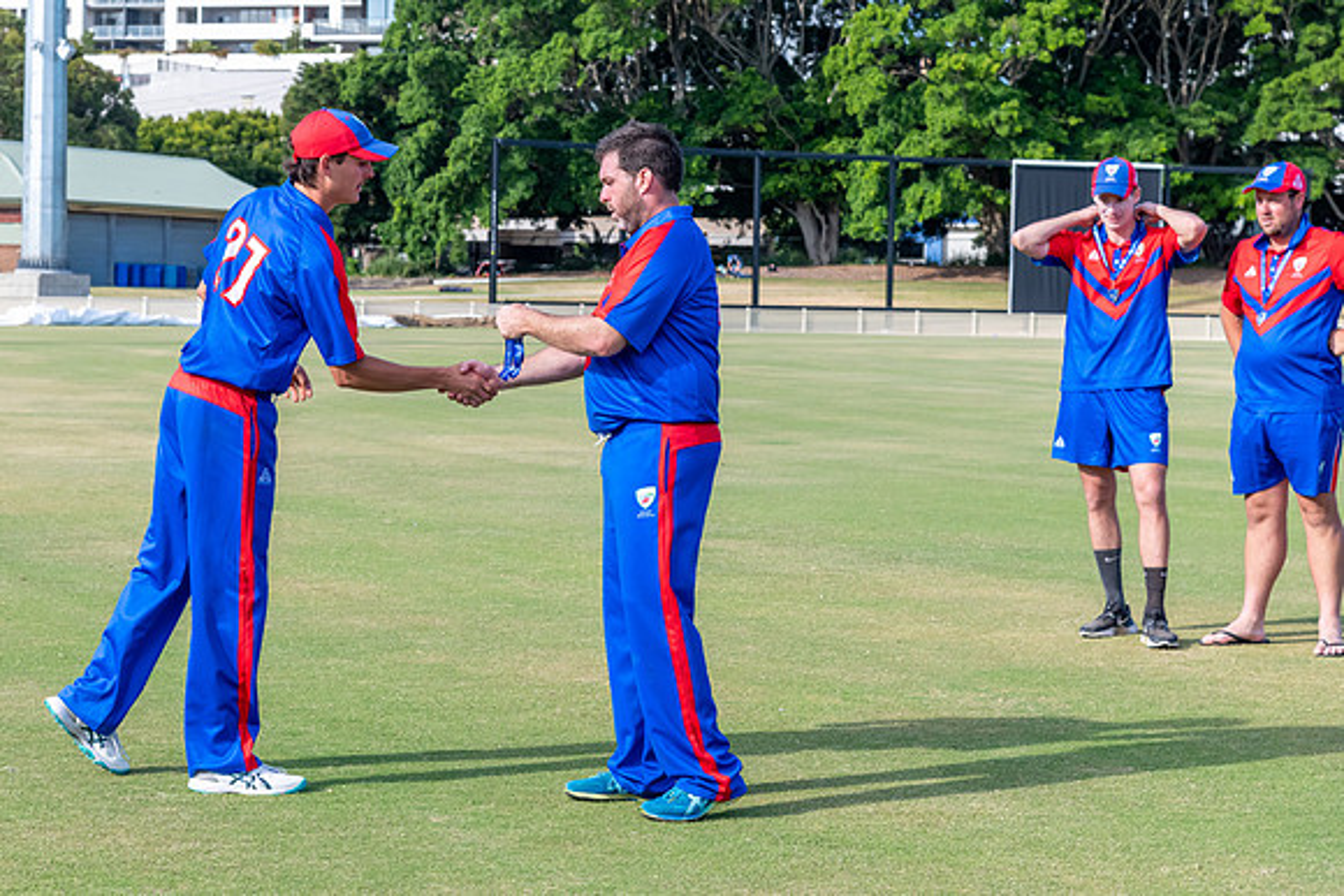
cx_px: 586
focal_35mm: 85
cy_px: 391
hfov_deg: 24.0
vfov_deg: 16.2
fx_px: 3158
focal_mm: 75
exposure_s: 1/800
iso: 640
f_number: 8
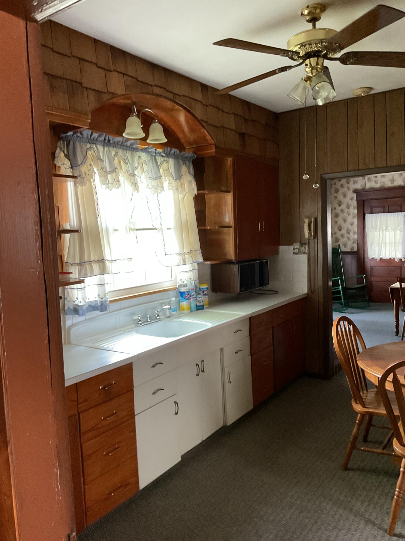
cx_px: 202
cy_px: 270
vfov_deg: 61.7
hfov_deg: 48.2
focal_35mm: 29
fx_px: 452
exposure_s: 1/40
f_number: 1.8
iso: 200
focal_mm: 3
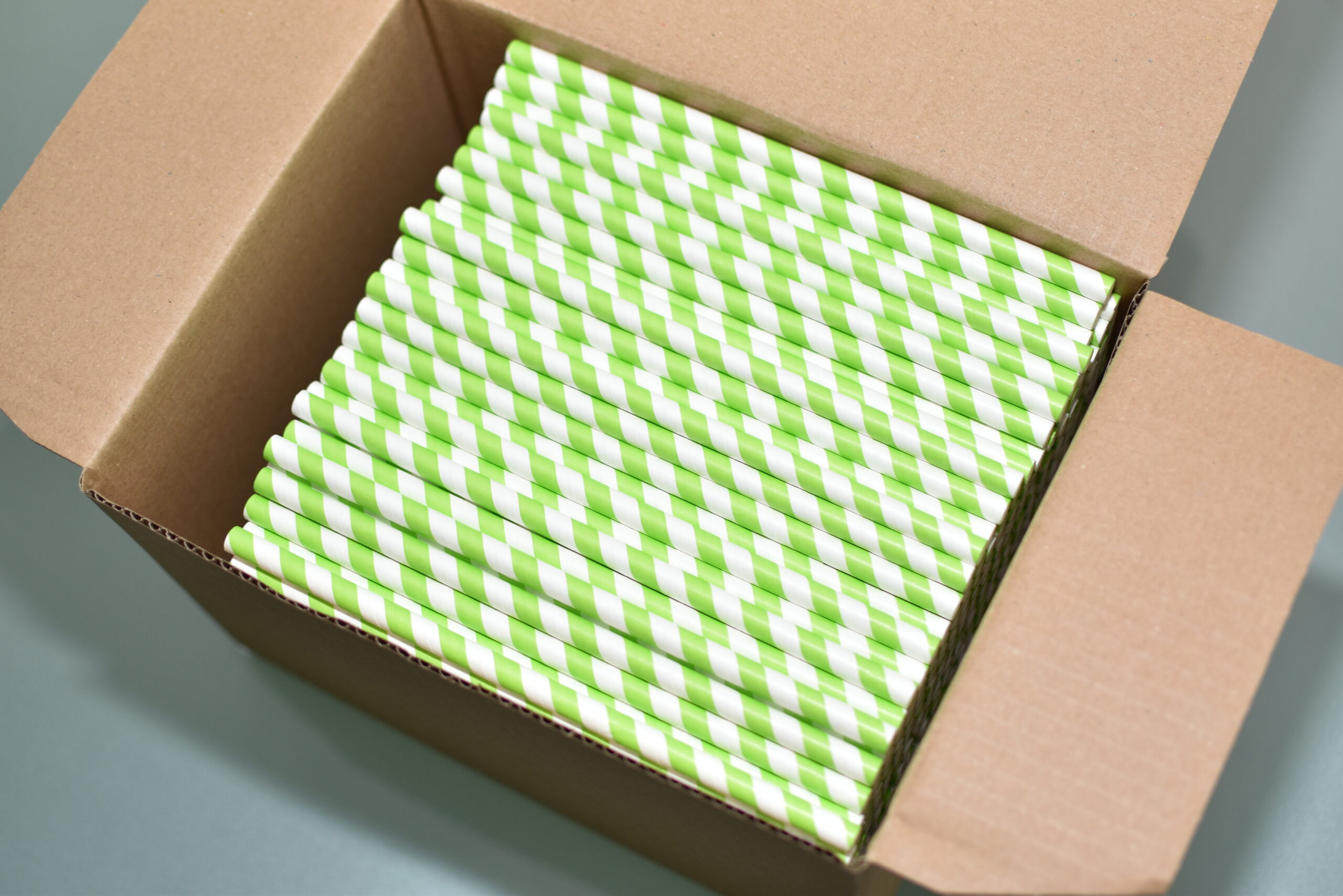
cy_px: 448
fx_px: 1959
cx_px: 672
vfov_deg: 25.8
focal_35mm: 52
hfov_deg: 37.8
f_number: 1.8
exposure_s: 1/200
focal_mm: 35
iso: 200
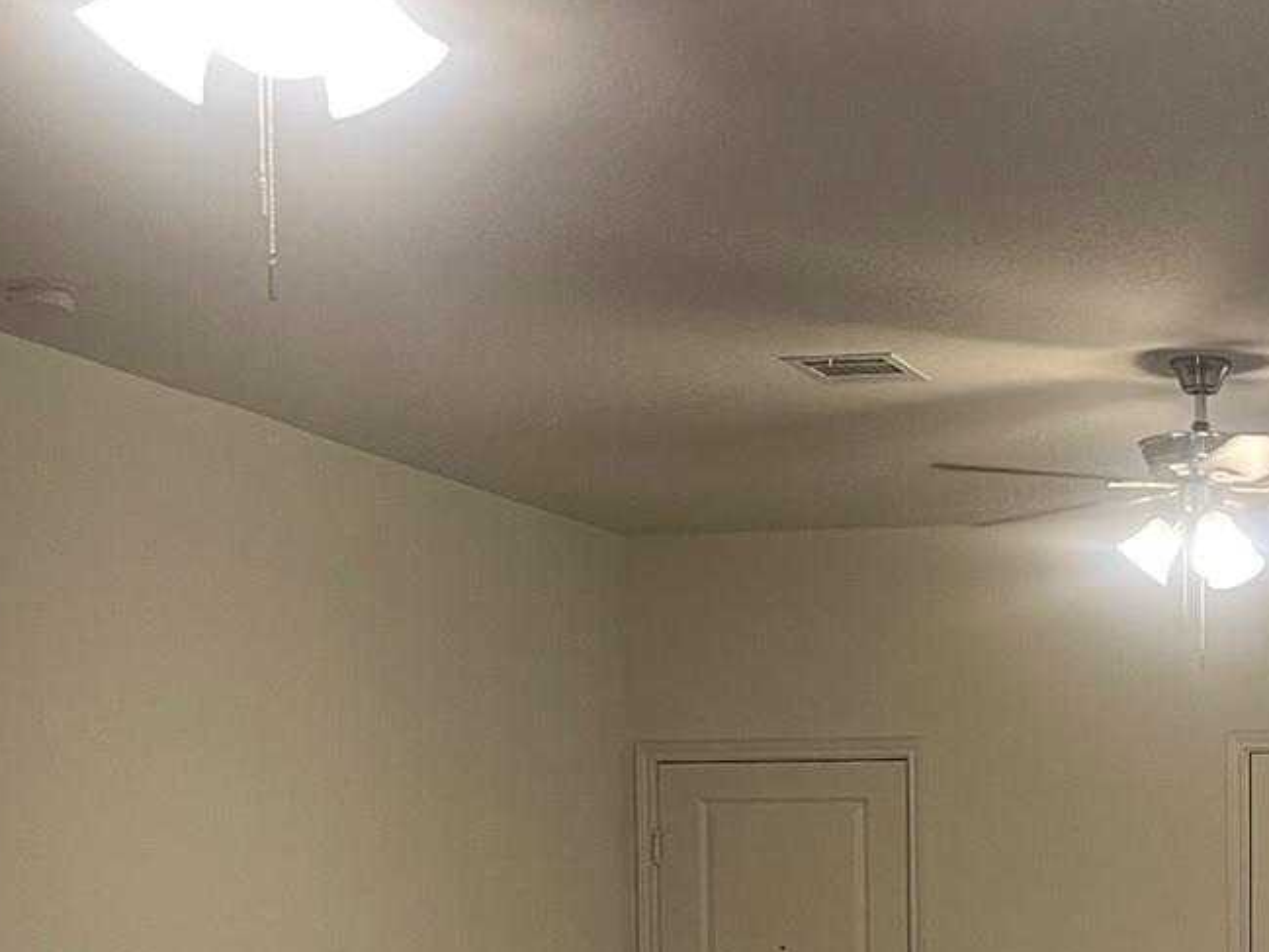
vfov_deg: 17.3
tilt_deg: -2.8
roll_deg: +0.2
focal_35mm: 82
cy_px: 1087
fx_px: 3007
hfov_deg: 23.0
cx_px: 1220
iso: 100
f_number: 1.6
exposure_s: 1/60
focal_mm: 5.1
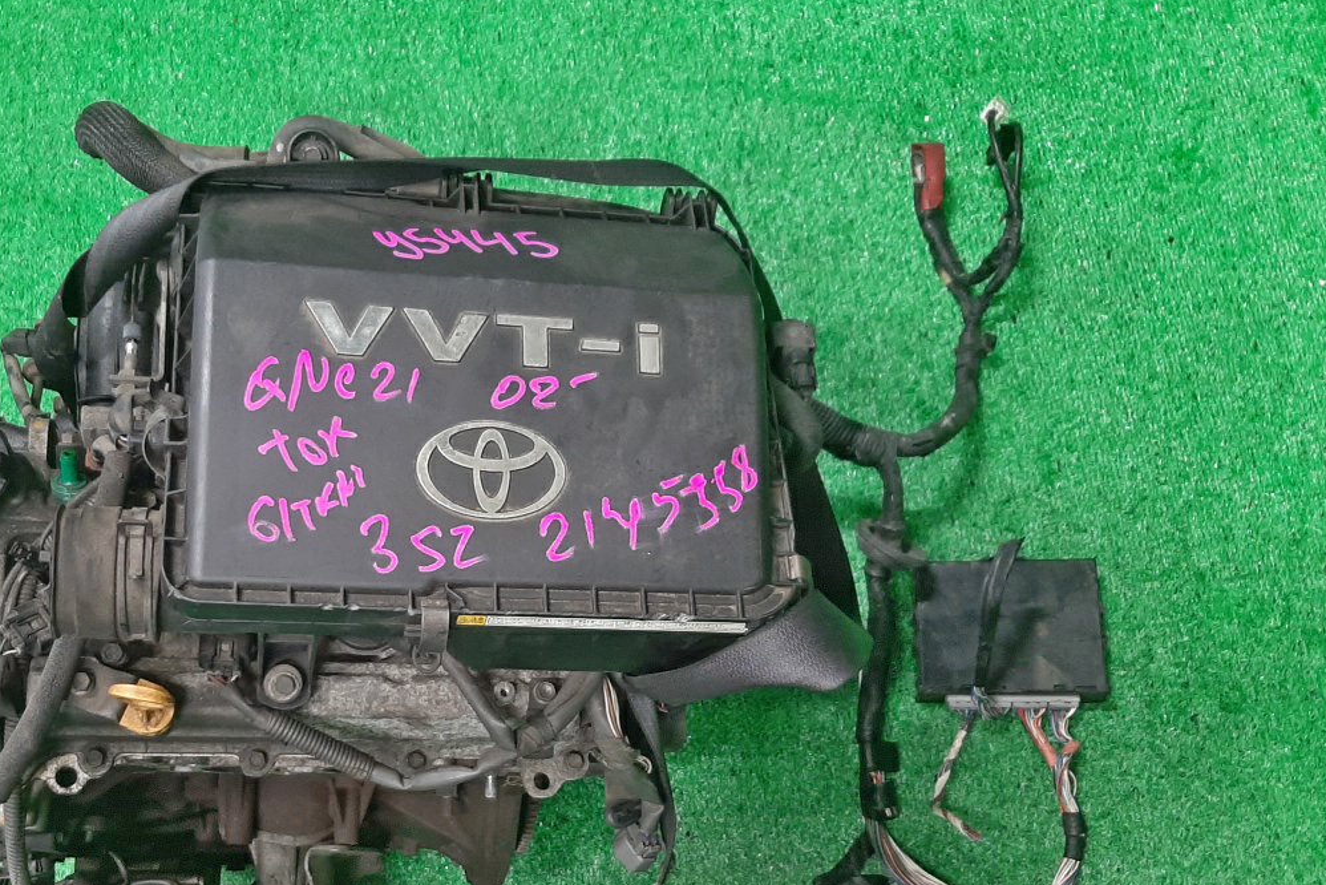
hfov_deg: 49.1
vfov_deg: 33.8
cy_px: 609
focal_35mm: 39
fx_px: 1437
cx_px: 500
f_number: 1.7
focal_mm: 3.93
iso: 172
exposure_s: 1/50
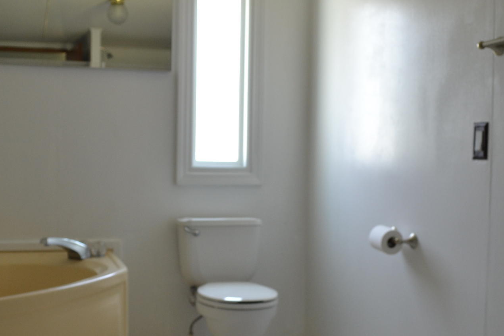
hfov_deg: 40.2
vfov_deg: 27.5
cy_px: 193
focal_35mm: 49
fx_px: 686
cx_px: 213
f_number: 4
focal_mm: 18
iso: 400
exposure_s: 1/60
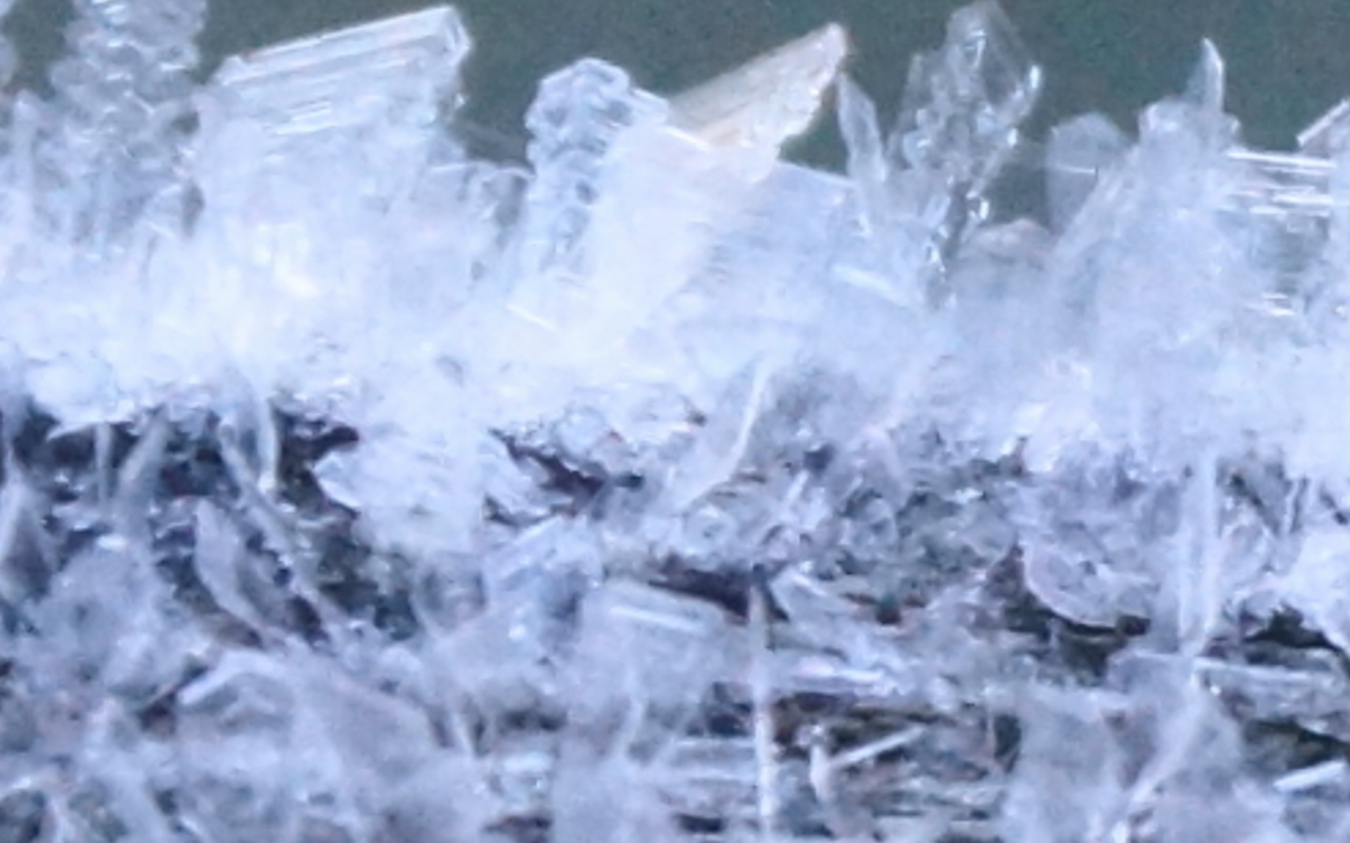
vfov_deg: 1.7
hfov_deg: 2.7
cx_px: 476
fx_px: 28510
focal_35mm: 775
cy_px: 178
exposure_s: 1/60
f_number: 10
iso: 1600
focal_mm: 250
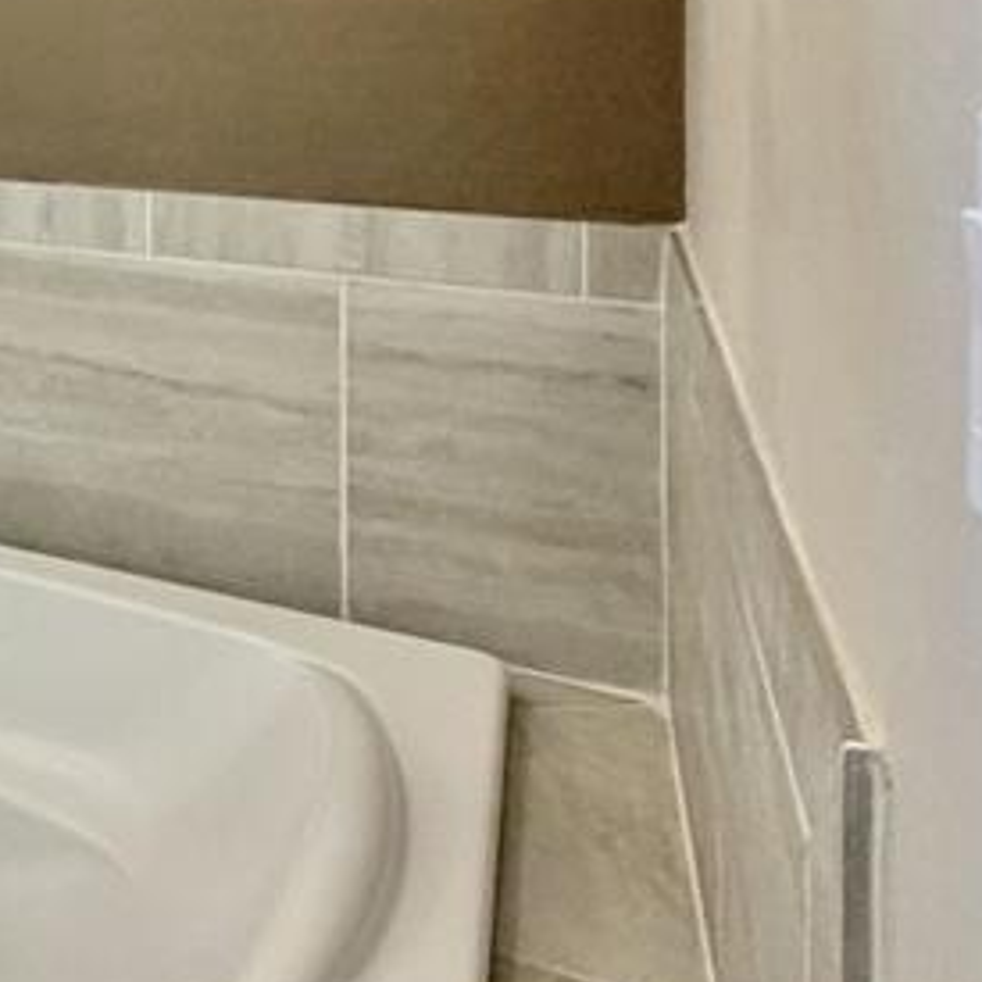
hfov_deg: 24.3
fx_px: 1476
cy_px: 4
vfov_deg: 33.7
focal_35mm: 46
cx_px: -639
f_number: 2.2
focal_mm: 2.22
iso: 160
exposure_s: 1/60
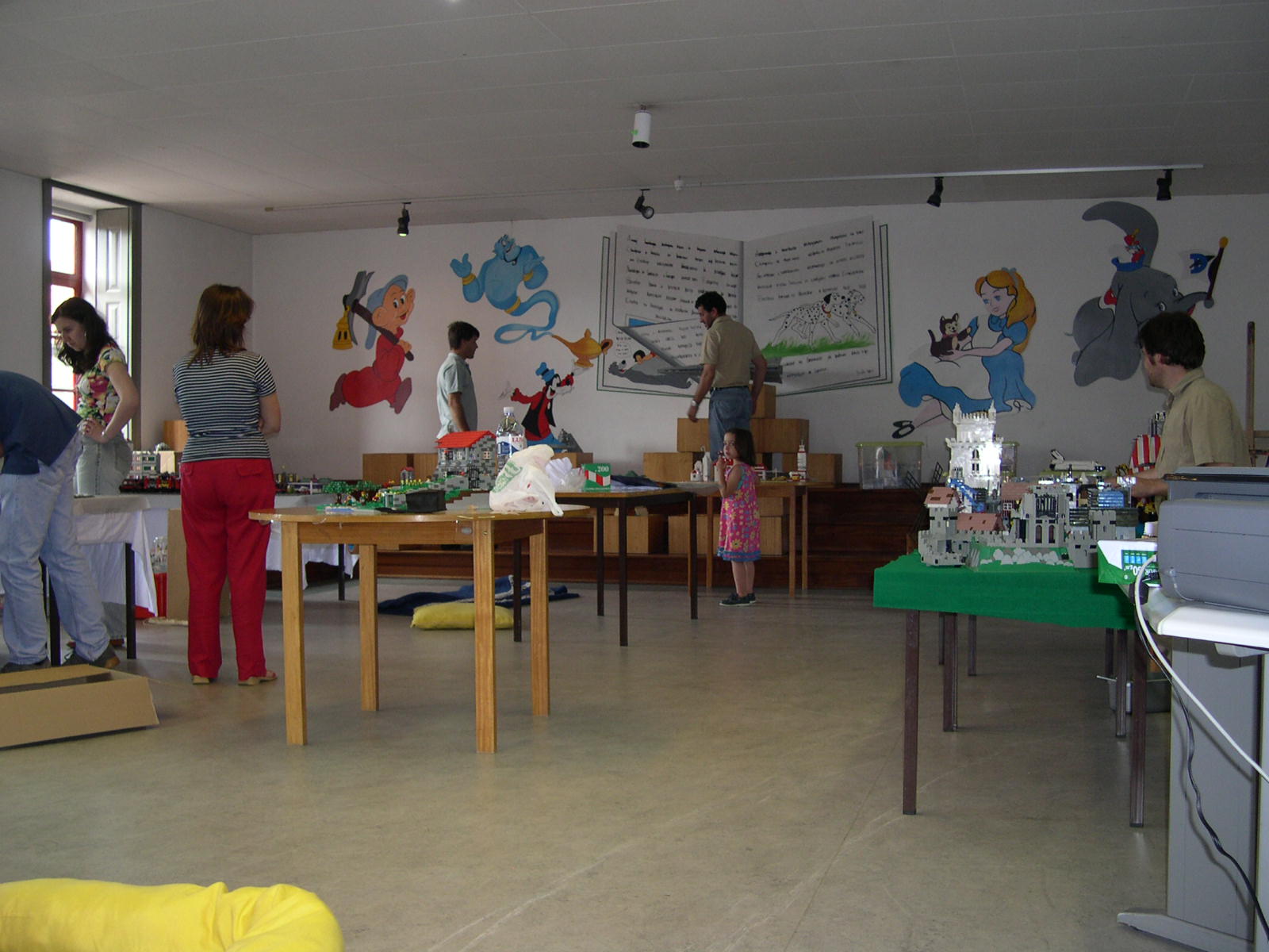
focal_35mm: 38
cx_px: 634
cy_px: 476
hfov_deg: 49.0
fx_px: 1393
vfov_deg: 37.7
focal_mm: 8
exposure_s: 1/60
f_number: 2.8
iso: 168
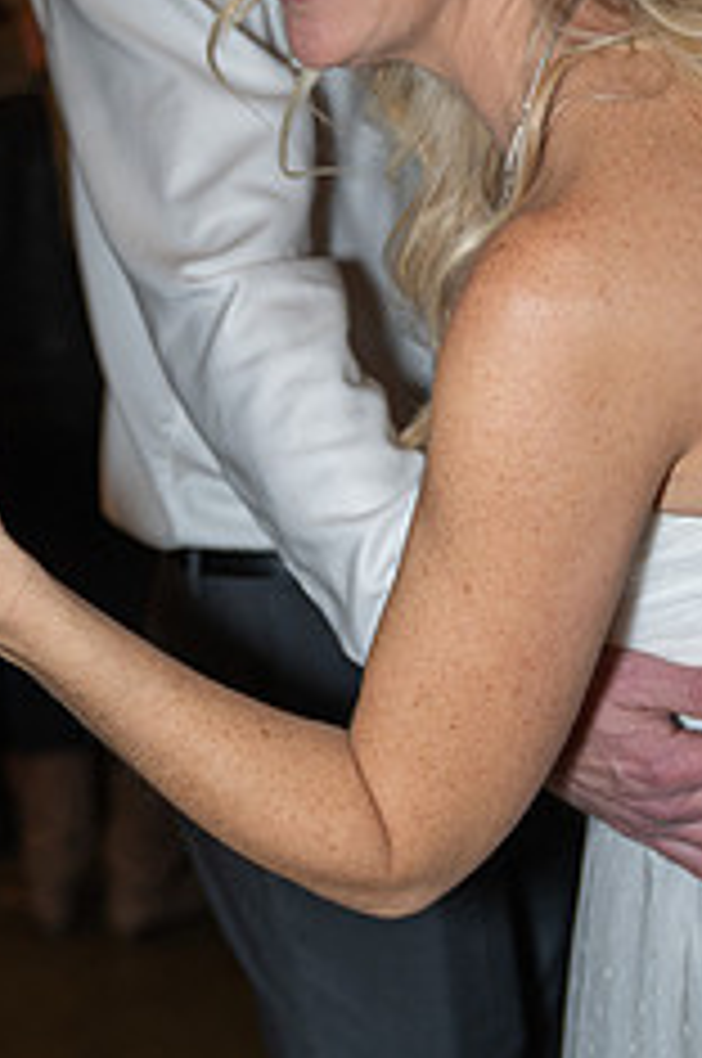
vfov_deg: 28.3
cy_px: 351
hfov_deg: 18.9
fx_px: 2083
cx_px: 585
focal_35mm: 71
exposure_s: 1/125
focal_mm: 37
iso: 2000
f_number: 2.8
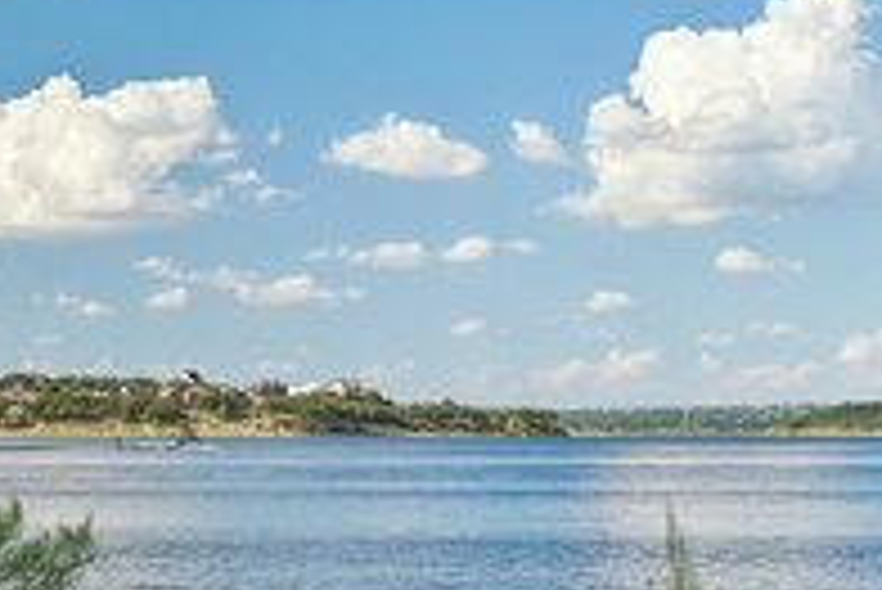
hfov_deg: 17.9
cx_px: 630
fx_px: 2795
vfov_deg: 12.0
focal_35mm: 114
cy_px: 426
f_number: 8
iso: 200
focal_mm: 35
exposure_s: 1/200
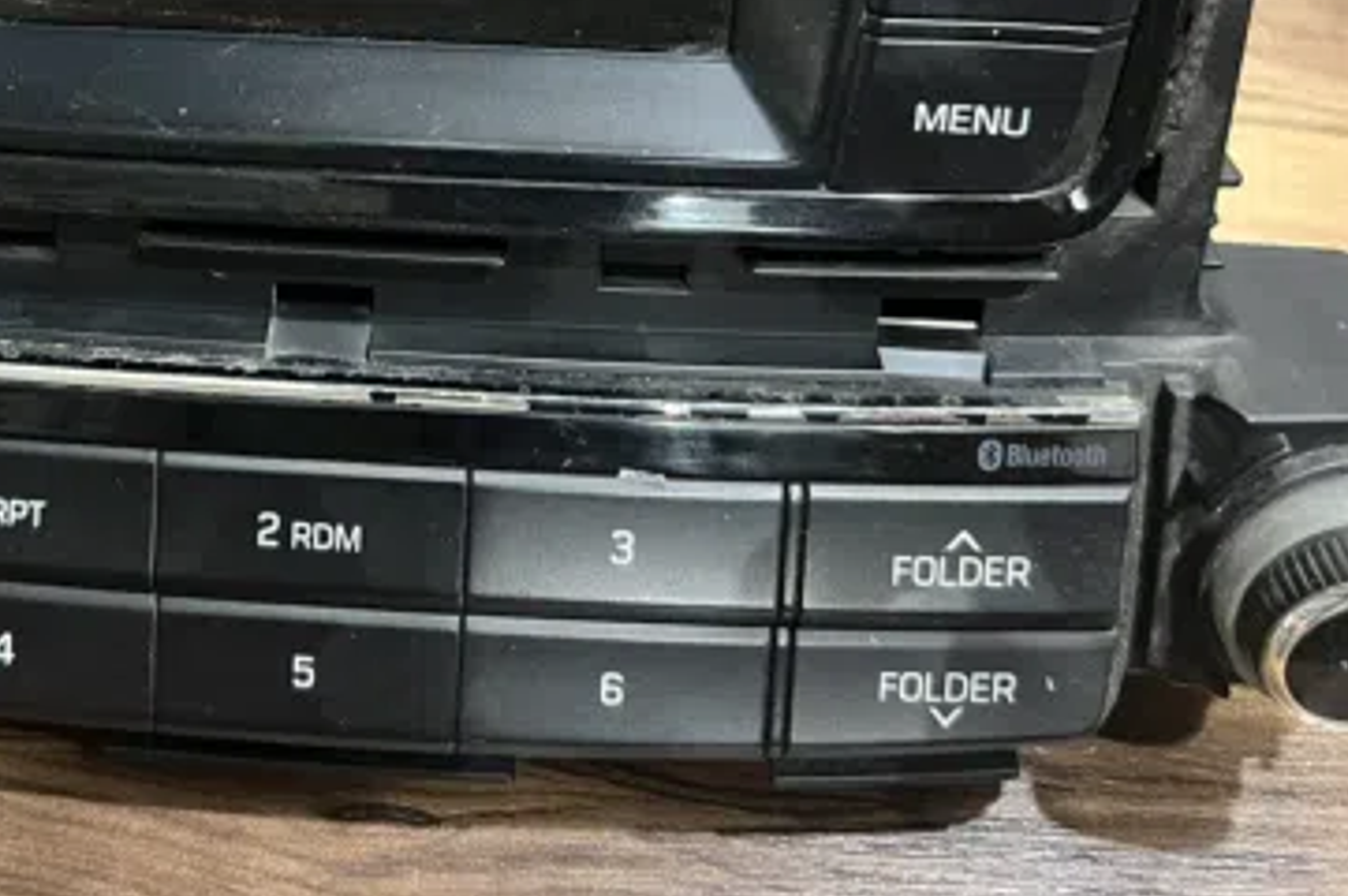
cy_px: 45
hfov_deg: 40.0
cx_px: 336
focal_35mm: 48
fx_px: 1796
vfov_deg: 26.8
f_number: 1.5
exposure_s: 1/35
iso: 640
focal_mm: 5.7
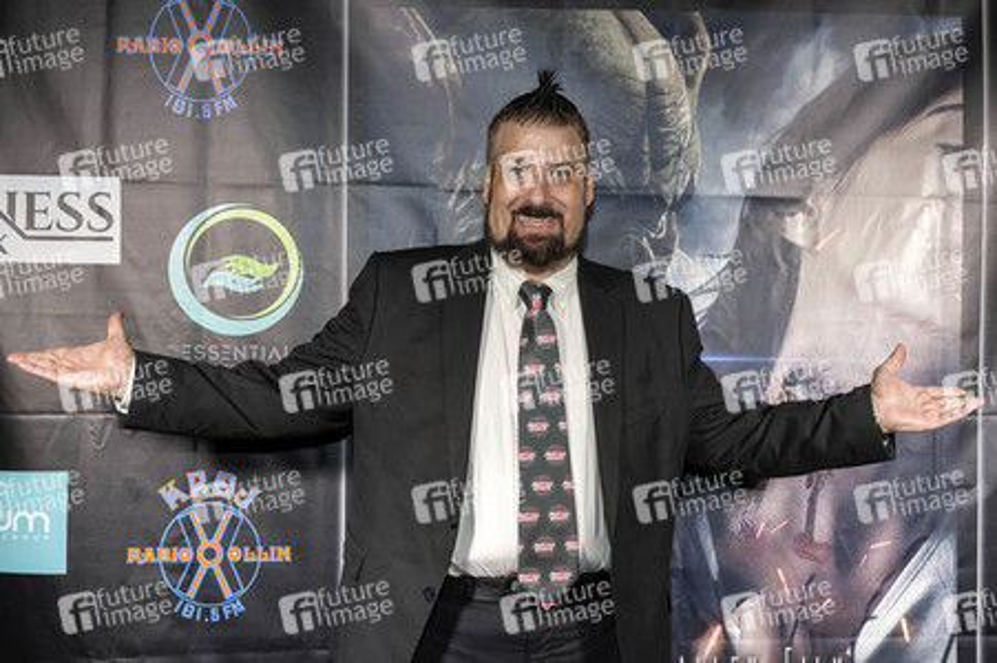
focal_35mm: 38
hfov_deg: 50.7
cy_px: 332
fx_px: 1052
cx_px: 498
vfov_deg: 35.0
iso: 800
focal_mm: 38
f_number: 5.6
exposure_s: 1/200
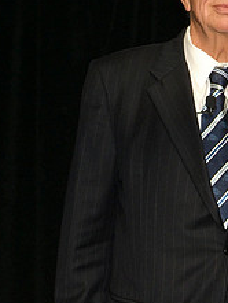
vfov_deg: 16.2
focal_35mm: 121
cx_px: 345
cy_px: 106
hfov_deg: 11.7
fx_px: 1062
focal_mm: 32
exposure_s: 1/180
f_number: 13
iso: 800
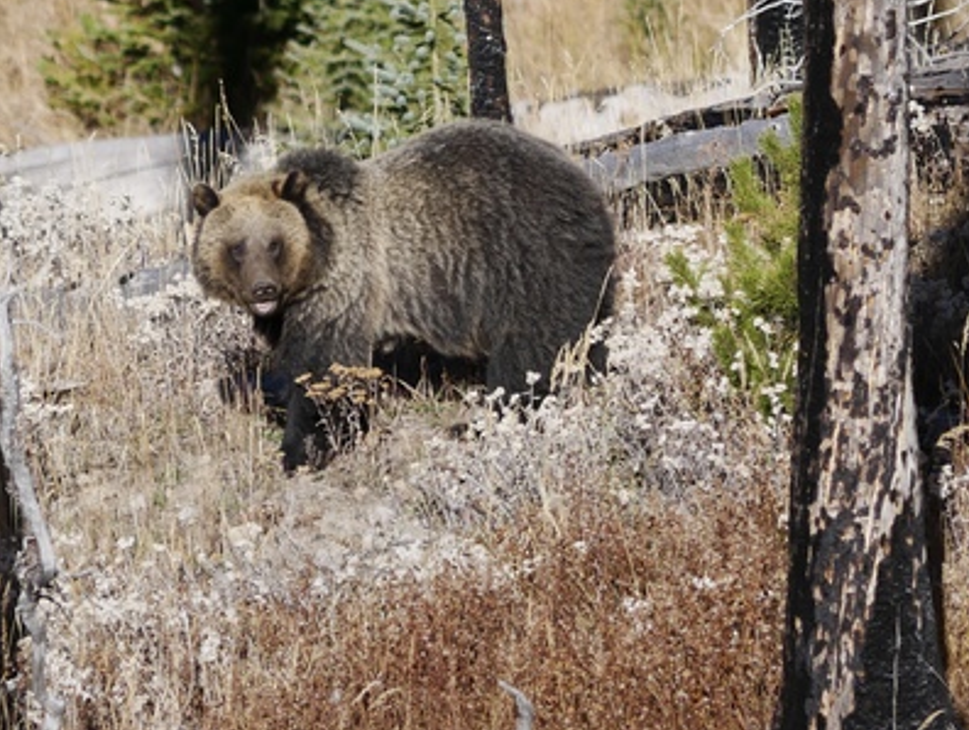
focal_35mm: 848
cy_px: 246
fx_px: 23767
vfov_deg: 1.8
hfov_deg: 2.3
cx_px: 394
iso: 200
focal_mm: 300
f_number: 5.6
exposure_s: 1/800
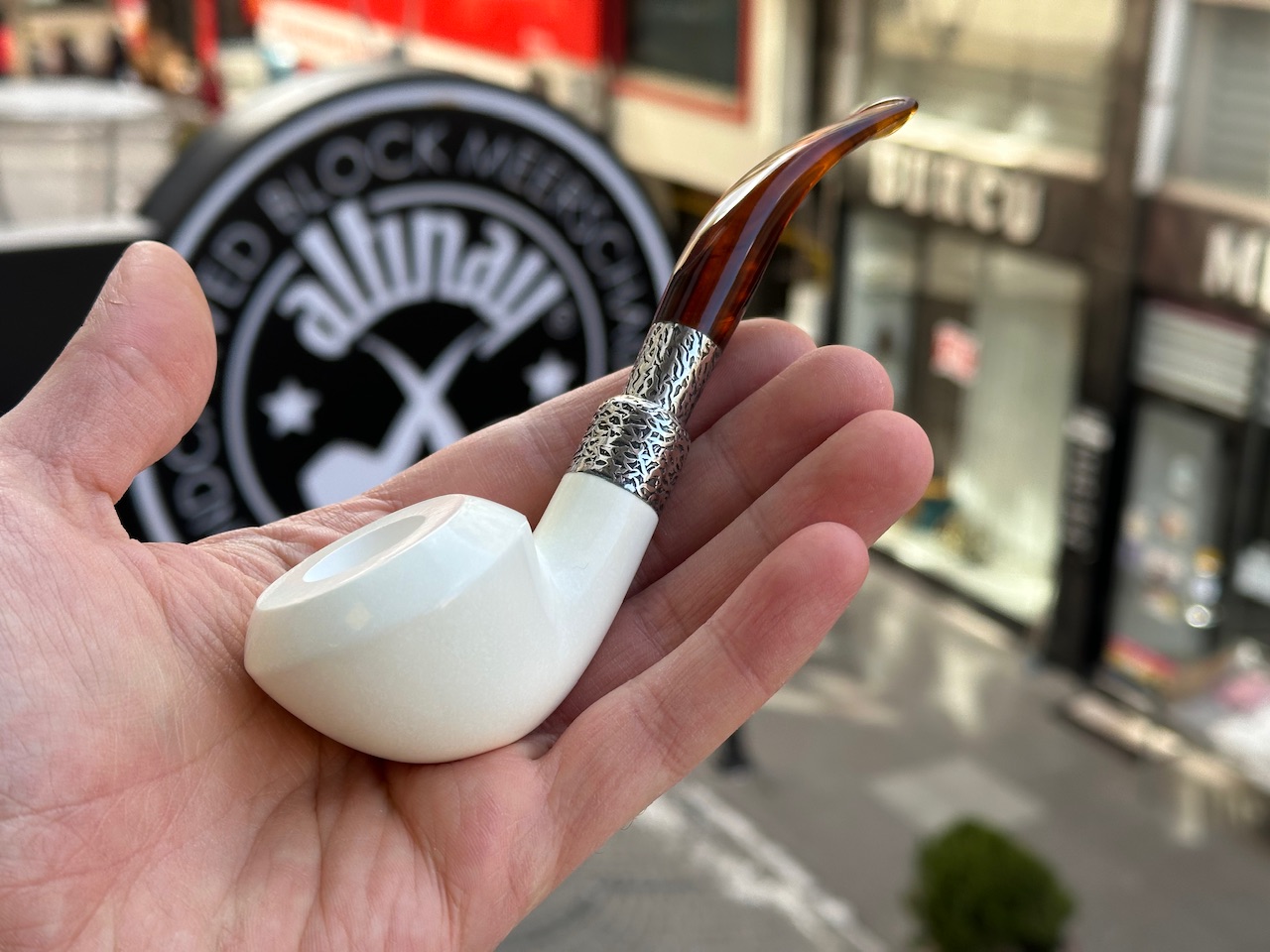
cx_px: 635
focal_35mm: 48
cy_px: 476
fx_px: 1761
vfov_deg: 30.3
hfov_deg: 39.7
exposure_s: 1/663
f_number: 1.78
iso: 64
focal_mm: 6.86
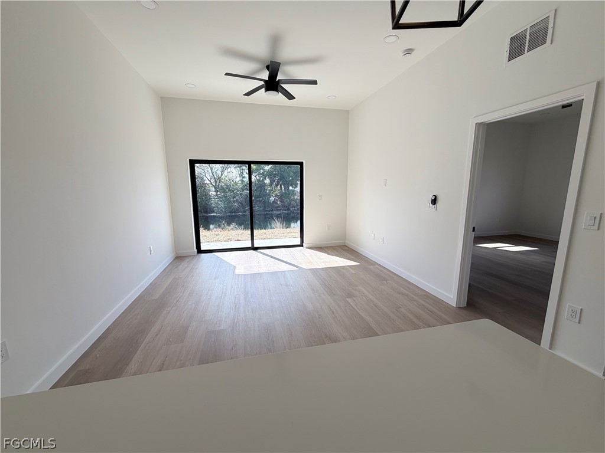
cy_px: 226
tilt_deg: -9.5
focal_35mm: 14
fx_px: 245
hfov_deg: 102.1
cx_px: 302
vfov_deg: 85.7
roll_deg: +0.8
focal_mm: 2.22
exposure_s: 1/506
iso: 40
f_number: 2.2
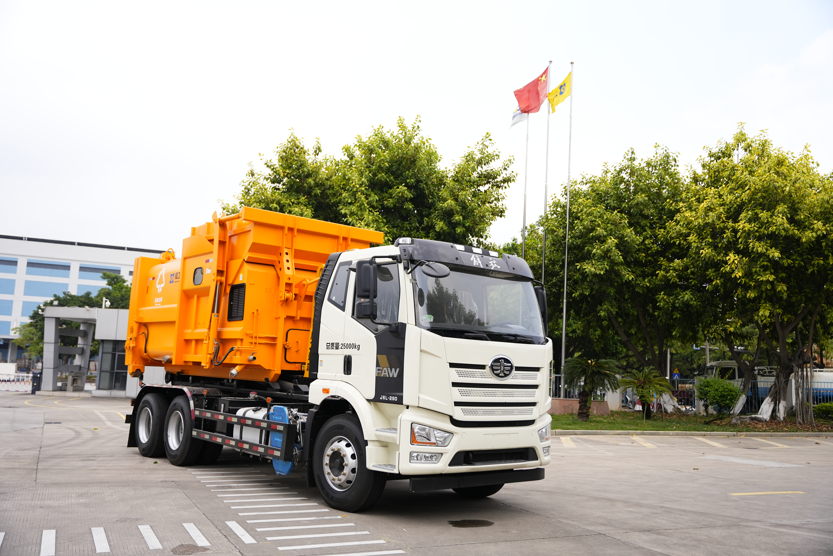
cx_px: 416
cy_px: 278
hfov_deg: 58.4
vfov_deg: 40.9
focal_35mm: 32
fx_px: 745
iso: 320
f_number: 2.8
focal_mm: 32.2
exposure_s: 1/3000
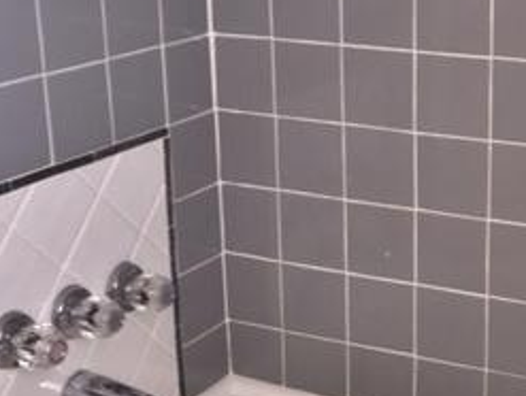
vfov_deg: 19.7
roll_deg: -1.9
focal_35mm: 75
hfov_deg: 25.3
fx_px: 1141
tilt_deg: -18.1
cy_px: 204
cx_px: 460
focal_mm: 4.15
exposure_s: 1/30
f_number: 2.2
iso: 100
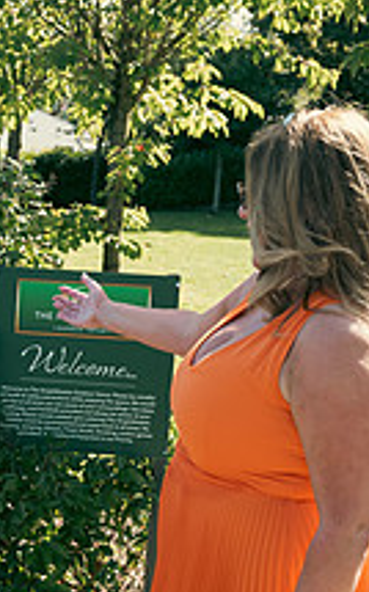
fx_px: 1064
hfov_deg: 19.1
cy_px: 381
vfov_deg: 30.9
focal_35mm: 66
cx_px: 3
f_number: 3.5
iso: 250
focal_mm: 24
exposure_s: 1/800
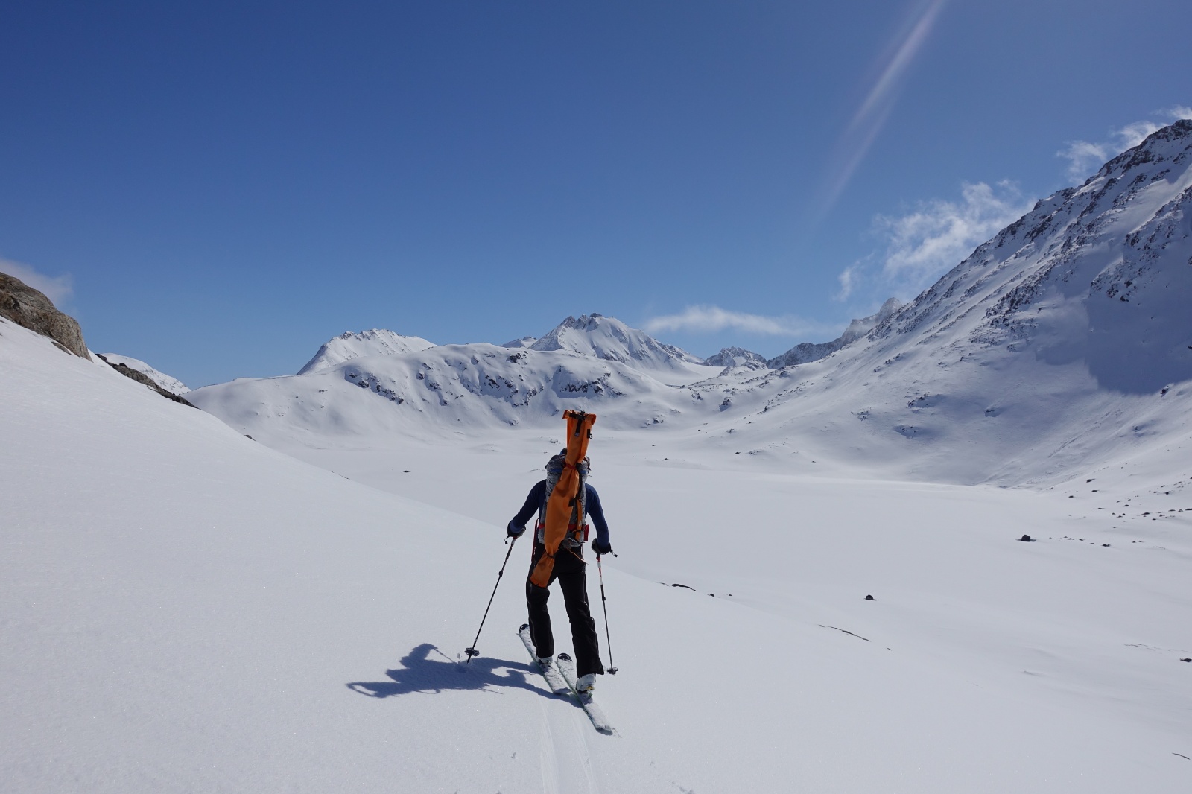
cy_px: 397
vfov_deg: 53.1
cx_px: 596
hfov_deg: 73.8
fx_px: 794
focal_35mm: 24
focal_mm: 8.8
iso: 125
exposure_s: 1/320
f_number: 5.6
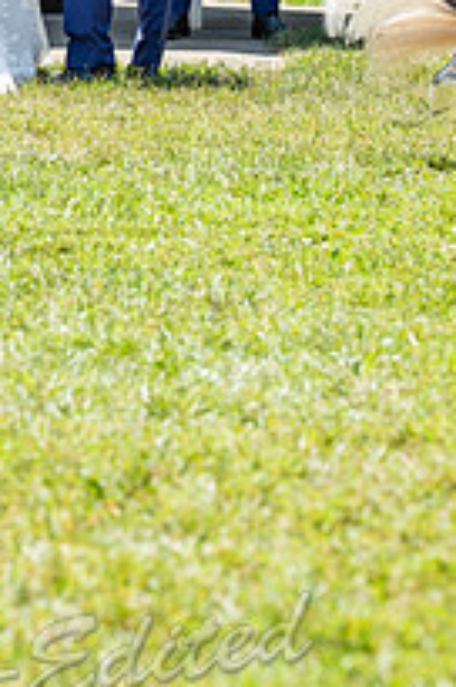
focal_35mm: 255
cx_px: 77
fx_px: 4861
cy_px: 107
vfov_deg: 8.1
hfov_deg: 5.4
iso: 200
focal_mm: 77.3
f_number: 5
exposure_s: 1/500
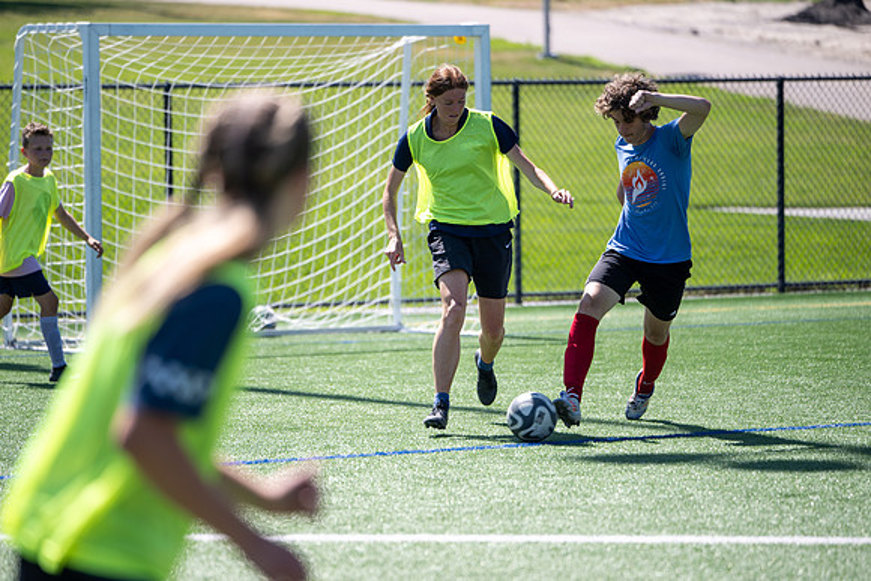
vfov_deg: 7.2
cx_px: 419
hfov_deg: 10.8
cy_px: 288
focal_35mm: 191
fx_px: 4619
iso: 64
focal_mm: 180
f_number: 2.8
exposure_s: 1/800
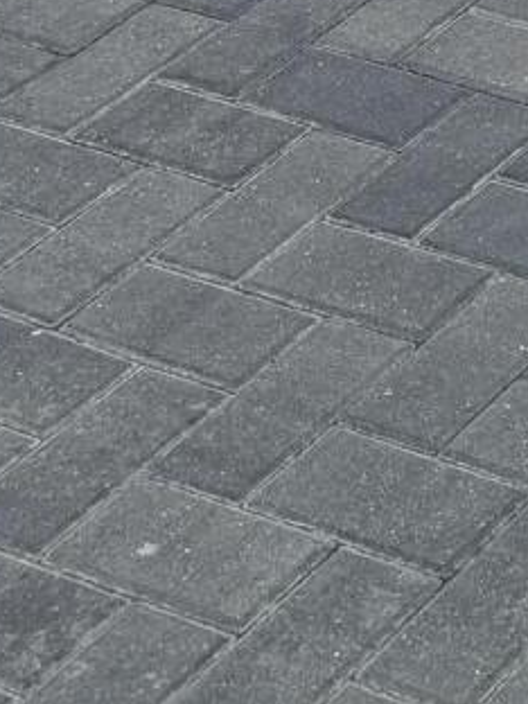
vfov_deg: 9.6
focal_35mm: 154
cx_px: 1480
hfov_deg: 8.4
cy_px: -1460
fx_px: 3132
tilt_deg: -3.3
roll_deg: -0.4
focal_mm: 6.76
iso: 80
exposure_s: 1/5319
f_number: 1.78
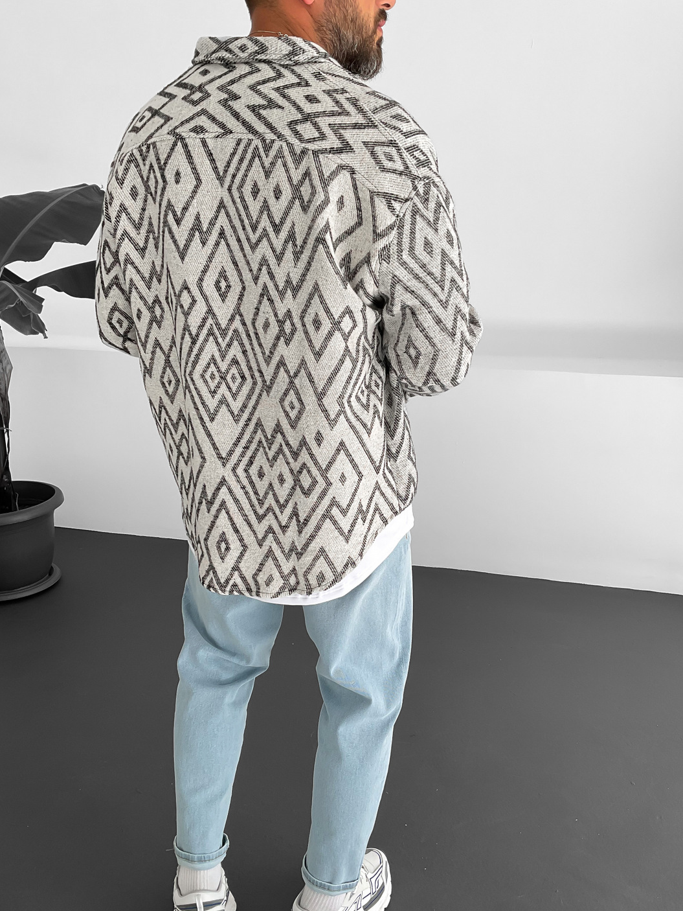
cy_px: 505
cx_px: 372
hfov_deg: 42.9
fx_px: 868
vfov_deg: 55.2
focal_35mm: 33
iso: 16
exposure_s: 1/125
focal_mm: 3
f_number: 1.8
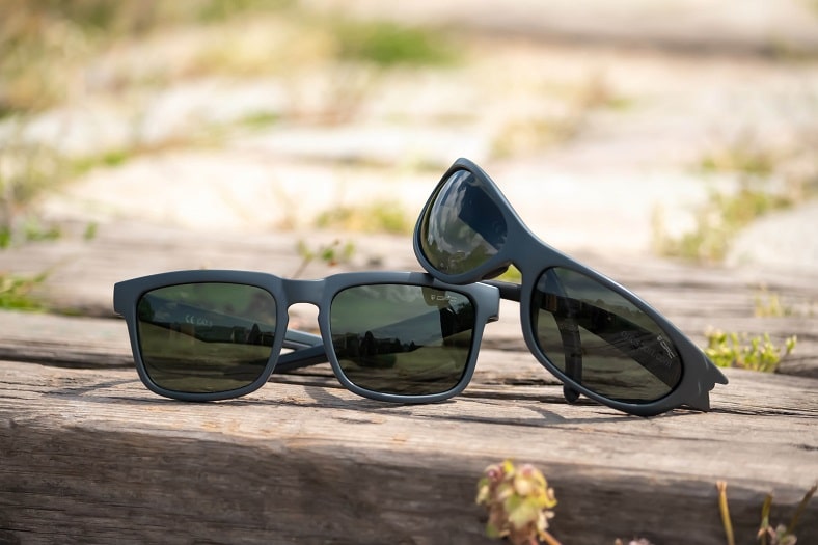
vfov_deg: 7.3
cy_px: 272
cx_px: 409
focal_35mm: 187
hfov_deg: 11.0
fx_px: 4248
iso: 640
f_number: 4.8
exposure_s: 1/5000
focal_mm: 125
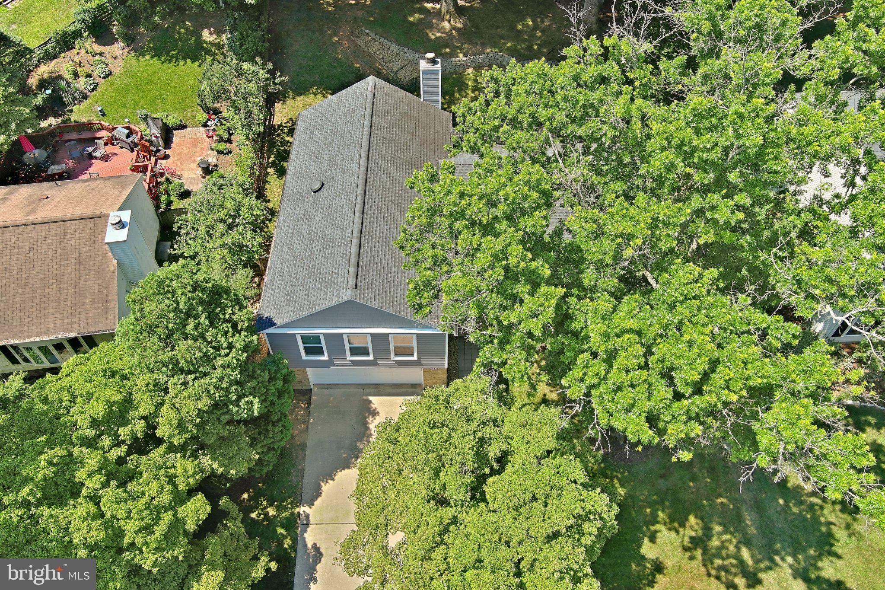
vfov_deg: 45.0
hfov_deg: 63.7
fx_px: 713
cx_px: 442
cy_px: 295
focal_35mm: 29
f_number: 2.8
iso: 100
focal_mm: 10.6
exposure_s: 1/500
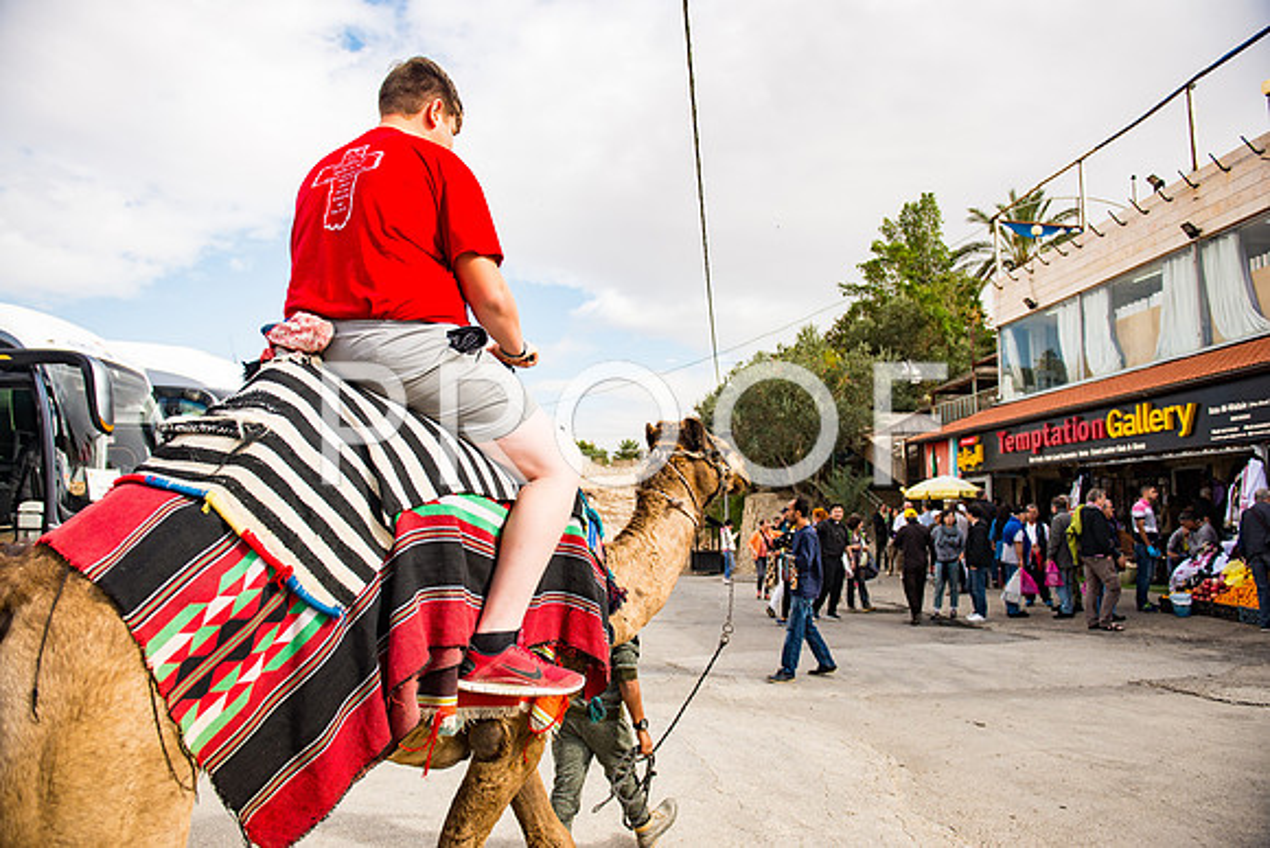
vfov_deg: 53.2
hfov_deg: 73.7
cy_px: 424
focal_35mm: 24
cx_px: 635
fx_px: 847
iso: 200
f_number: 2.8
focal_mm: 24
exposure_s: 1/2500
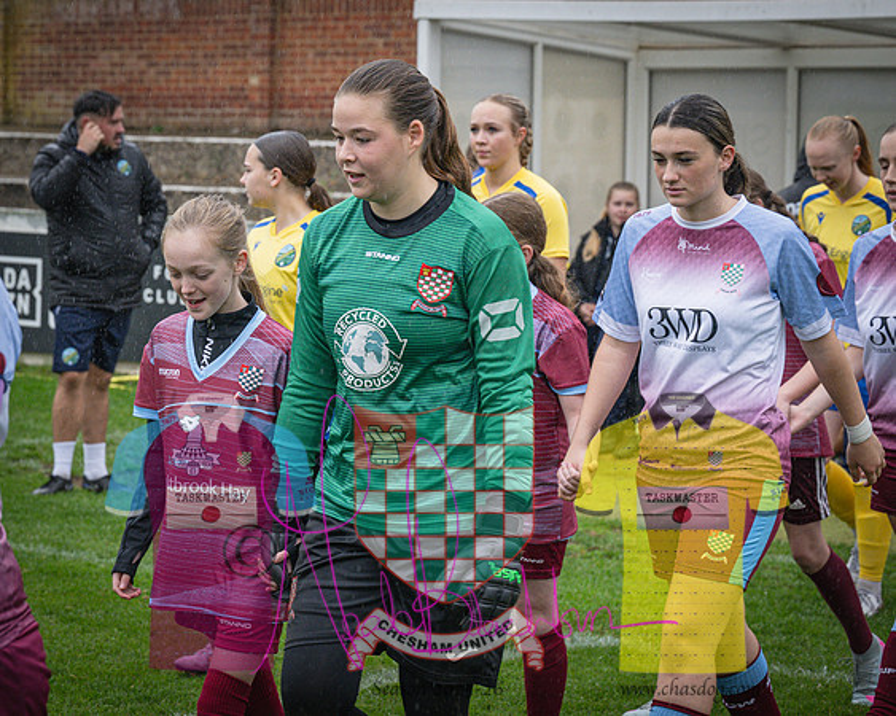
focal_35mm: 104
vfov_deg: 14.8
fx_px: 2763
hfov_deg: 18.3
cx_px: 185
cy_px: 335
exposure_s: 1/640
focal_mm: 70
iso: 1250
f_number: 5
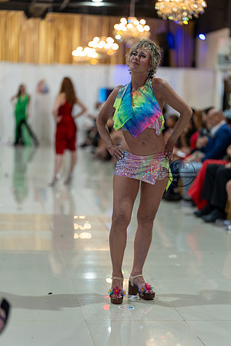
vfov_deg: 23.9
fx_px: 818
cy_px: 173
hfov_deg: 16.1
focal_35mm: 85
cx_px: 116
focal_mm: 85
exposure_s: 1/160
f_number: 1.4
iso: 125
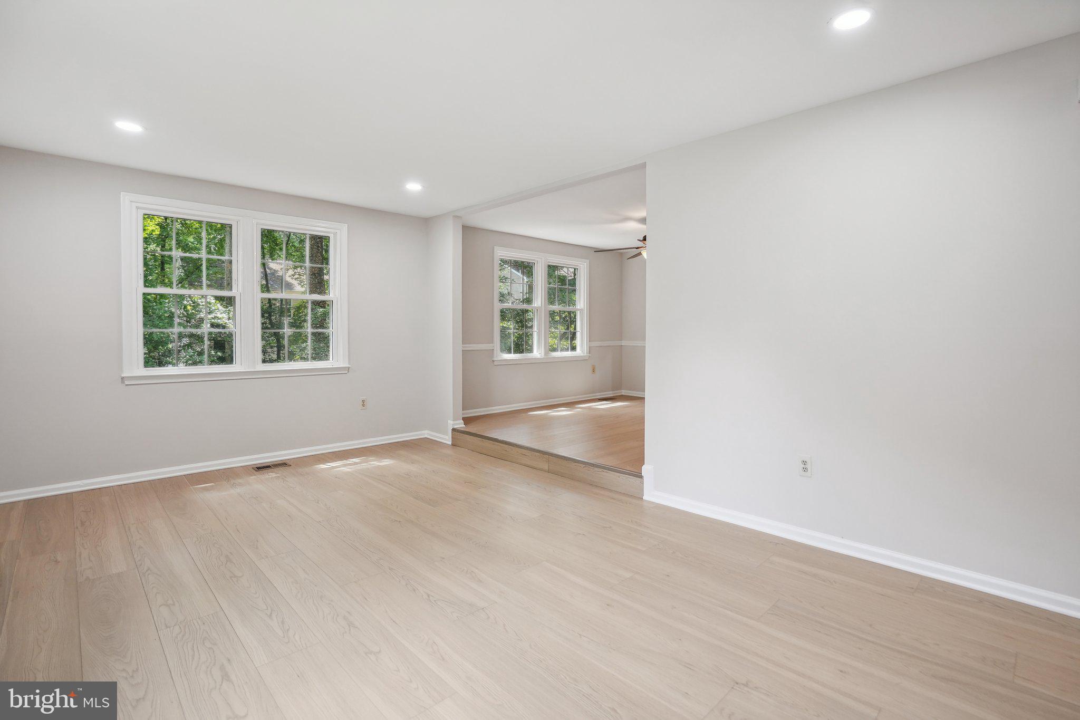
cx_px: 540
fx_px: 480
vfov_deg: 73.7
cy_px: 360
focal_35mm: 16
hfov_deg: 96.7
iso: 500
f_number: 5
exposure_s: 1/60
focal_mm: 16
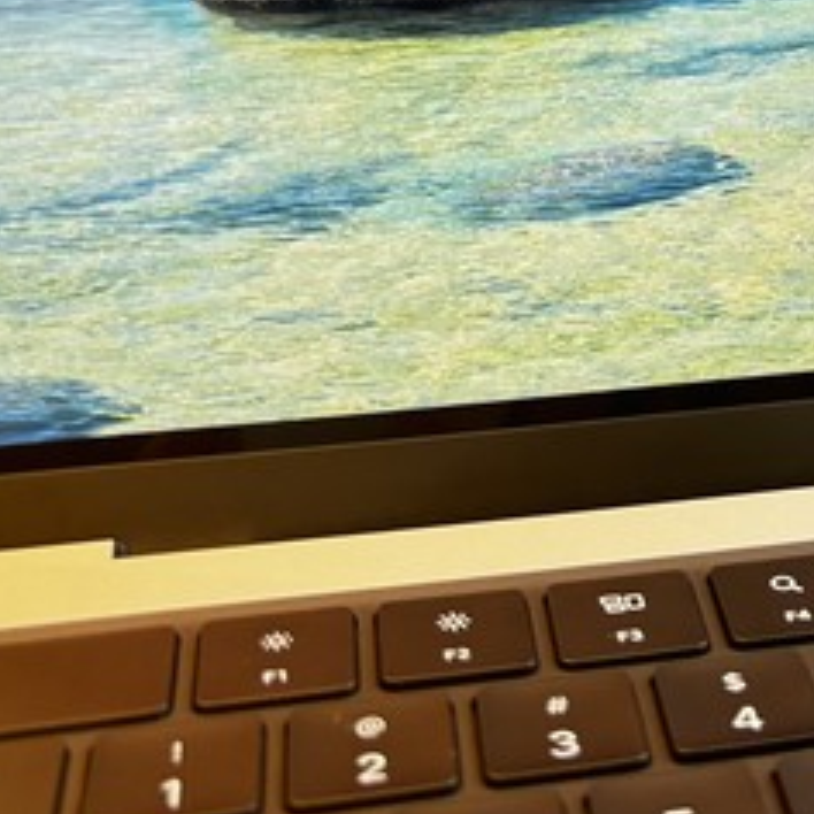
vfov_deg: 21.6
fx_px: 2022
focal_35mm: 76
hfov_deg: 21.6
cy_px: -88
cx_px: 893
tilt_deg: -13.6
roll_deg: -1.8
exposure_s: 1/50
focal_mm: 5.96
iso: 160
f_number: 1.6
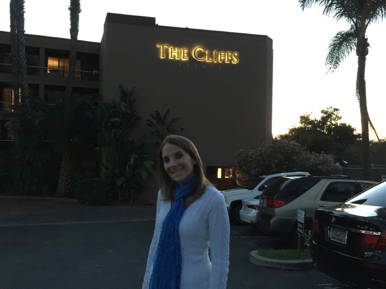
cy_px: 144
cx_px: 193
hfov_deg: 61.7
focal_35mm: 29
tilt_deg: +0.1
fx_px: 323
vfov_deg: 48.2
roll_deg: -0.5
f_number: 2.2
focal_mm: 4.15
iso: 200
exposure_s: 1/4
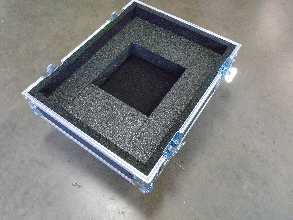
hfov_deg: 61.6
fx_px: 245
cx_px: 139
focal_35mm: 29
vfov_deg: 48.2
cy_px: 101
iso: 800
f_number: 3.2
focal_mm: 4.6
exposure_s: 1/60
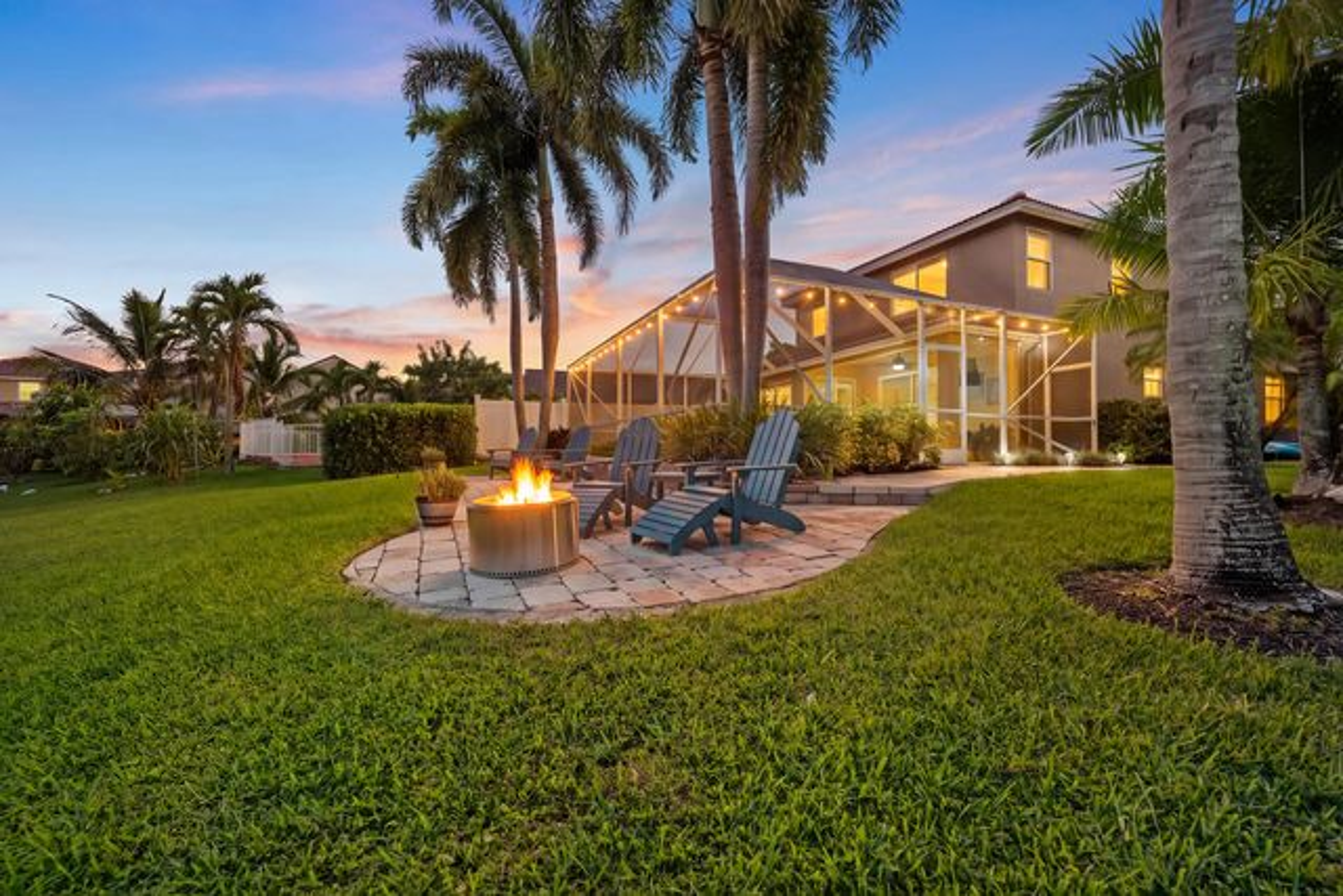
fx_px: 522
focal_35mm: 14
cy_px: 448
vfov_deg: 81.2
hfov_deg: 104.2
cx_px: 672
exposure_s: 1/400
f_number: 9
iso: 250
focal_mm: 14
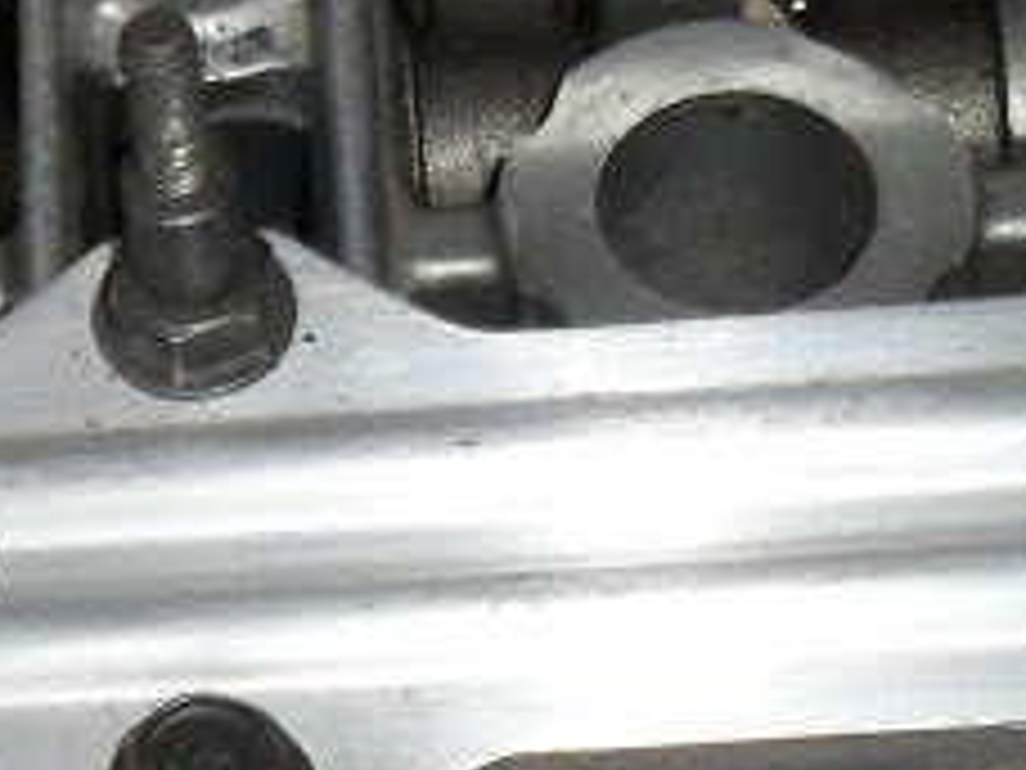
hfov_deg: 11.9
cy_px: 820
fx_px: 4653
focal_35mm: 157
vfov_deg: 9.4
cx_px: -598
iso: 200
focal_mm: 6.3
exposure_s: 1/45
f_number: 3.2
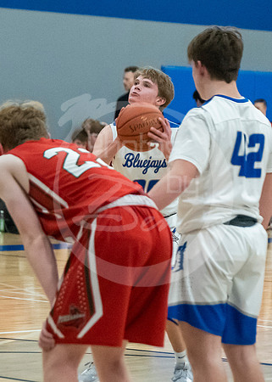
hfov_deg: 7.0
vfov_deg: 9.9
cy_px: 253
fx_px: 2210
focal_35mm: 204
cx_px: 118
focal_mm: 70
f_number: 2.8
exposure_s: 1/800
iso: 3200
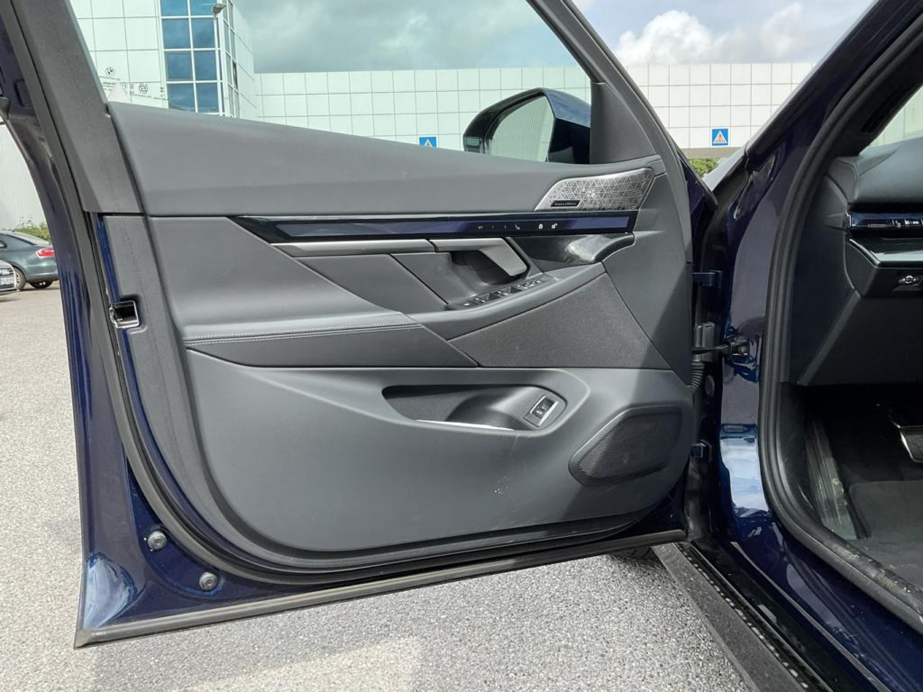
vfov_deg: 48.2
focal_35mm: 29
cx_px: 462
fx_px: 773
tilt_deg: -7.7
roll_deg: +1.5
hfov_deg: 61.7
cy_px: 346
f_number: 1.8
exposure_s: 1/446
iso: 16
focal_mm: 3
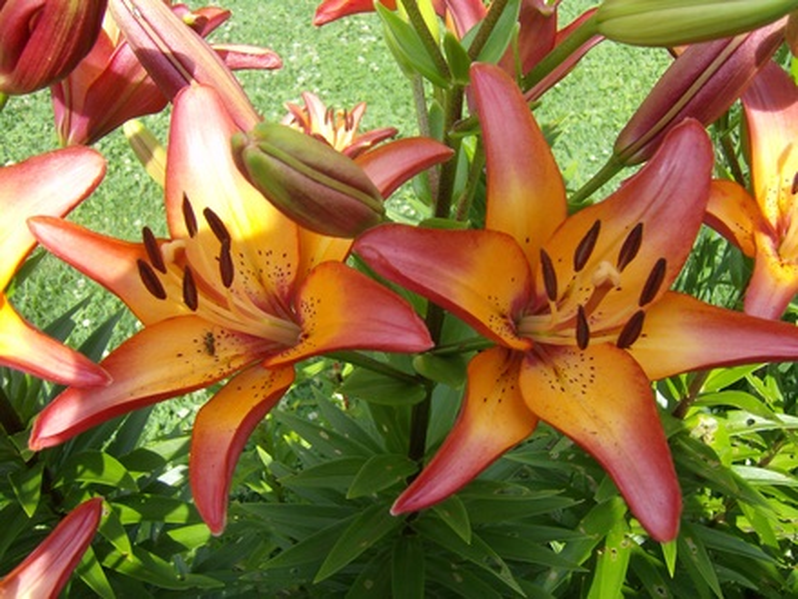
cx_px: 399
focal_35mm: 36
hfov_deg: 51.4
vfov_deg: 39.7
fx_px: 830
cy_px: 300
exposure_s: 1/222
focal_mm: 6
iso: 100
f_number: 4.7
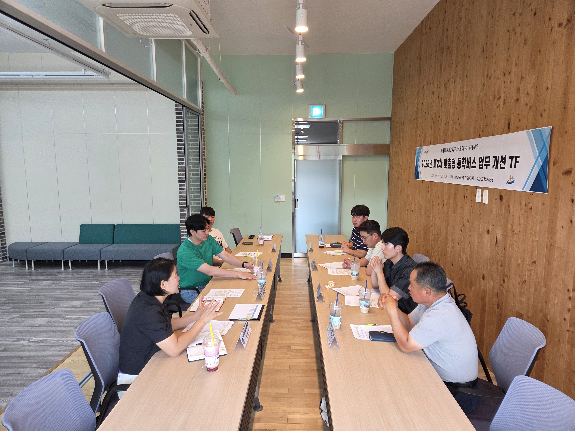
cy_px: 216
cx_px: 288
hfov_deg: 73.9
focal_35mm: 23
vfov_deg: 58.9
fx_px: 382
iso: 160
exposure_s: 1/120
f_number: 1.8
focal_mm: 5.4
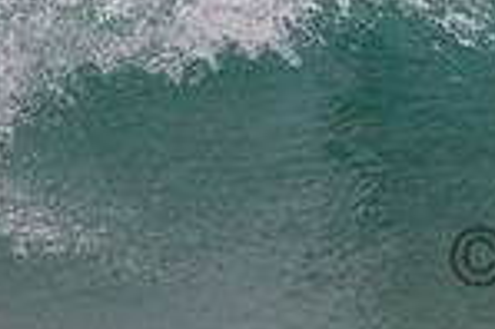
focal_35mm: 3114
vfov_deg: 0.4
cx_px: 708
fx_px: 42770
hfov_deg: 0.7
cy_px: -294
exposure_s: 1/2000
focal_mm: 800
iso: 1250
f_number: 11
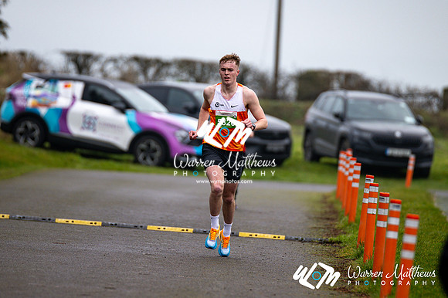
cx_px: 224
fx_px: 5597
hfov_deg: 4.6
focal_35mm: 450
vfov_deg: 3.1
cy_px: 149
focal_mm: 300
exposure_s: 1/1600
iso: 250
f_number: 2.8
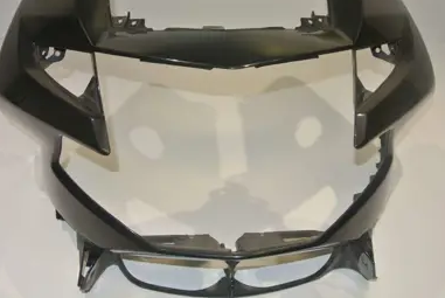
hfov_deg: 47.3
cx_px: 214
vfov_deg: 32.6
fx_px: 507
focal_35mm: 41
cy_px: 120
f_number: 3.5
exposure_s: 1/60
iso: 200
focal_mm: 11
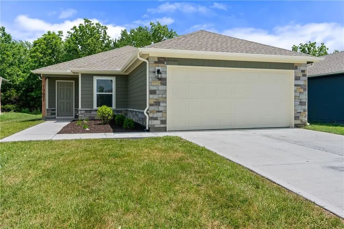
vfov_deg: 44.9
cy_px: 114
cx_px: 172
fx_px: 277
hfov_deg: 63.7
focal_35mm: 29
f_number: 16
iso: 200
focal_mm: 29
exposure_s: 1/60
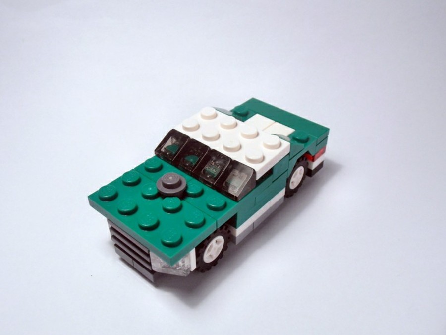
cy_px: 168
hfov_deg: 50.1
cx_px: 223
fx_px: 477
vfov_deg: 38.7
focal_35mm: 37
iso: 80
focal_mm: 6.61
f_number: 3.9
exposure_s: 1/80
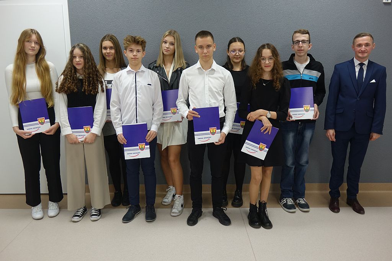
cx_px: 196
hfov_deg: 60.3
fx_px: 338
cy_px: 130
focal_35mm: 31
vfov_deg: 42.3
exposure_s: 1/40
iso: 400
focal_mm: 11.35
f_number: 2.8
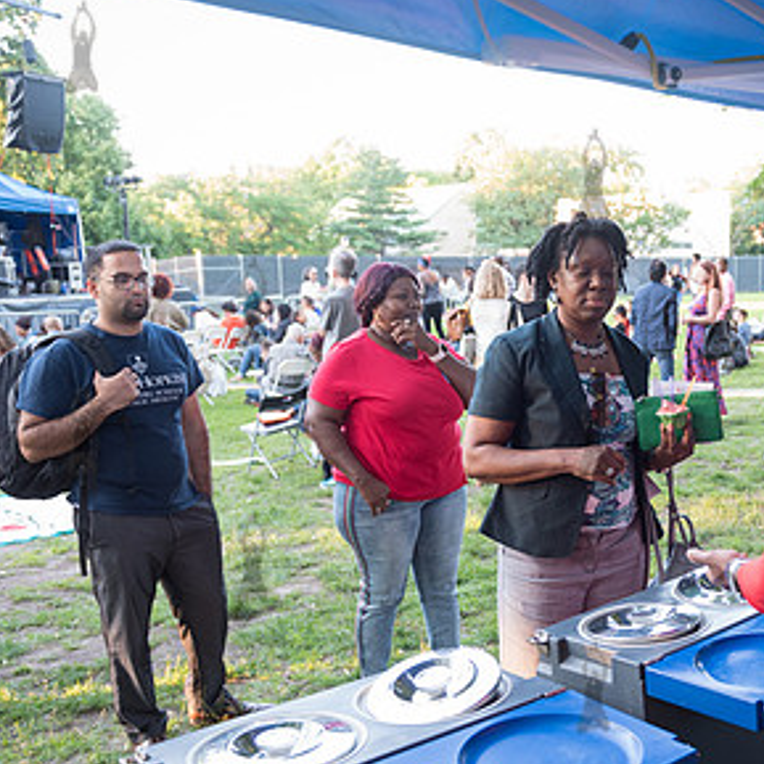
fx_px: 1024
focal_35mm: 41
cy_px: 430
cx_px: 592
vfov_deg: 40.9
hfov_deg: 39.6
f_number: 3.2
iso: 800
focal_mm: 24
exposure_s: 1/100
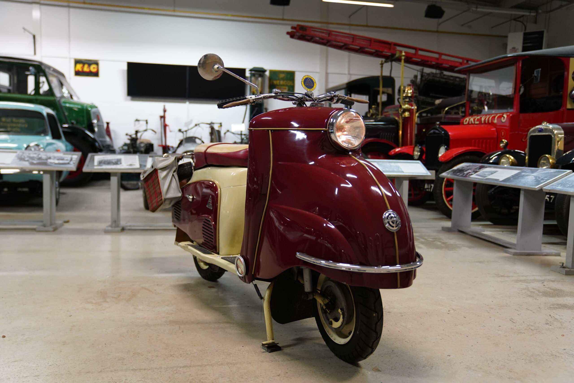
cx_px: 287
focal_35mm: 32
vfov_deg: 41.1
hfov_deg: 58.7
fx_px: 510
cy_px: 192
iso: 2500
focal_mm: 32
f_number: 2.8
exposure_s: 1/160
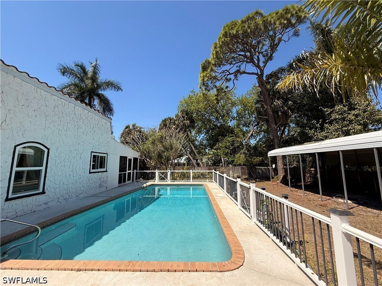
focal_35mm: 14
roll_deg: -0.2
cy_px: 143
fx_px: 154
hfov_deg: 102.1
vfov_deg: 85.7
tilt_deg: +8.0
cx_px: 191
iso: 50
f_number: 2.2
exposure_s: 1/1901
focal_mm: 2.22
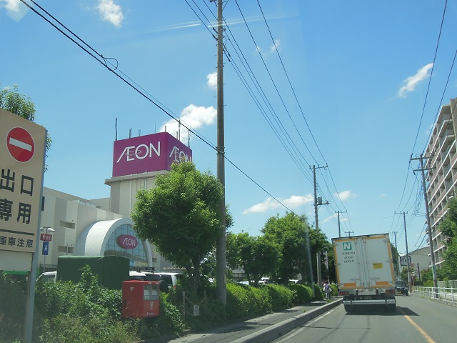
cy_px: 172
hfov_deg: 71.6
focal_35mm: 24
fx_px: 317
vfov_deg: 56.8
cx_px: 228
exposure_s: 1/1600
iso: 160
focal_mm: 4.3
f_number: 3.2
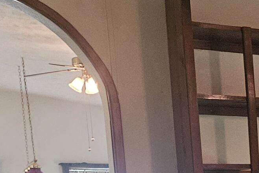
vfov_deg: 11.6
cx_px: 424
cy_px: 314
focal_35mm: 109
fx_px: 784
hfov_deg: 16.5
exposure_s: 1/120
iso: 800
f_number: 1.8
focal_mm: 5.4
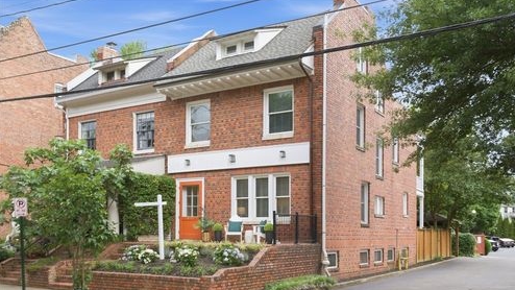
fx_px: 478
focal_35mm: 35
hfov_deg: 56.6
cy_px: 167
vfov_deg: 33.7
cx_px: 259
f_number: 6.3
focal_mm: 33
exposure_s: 1/30
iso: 250
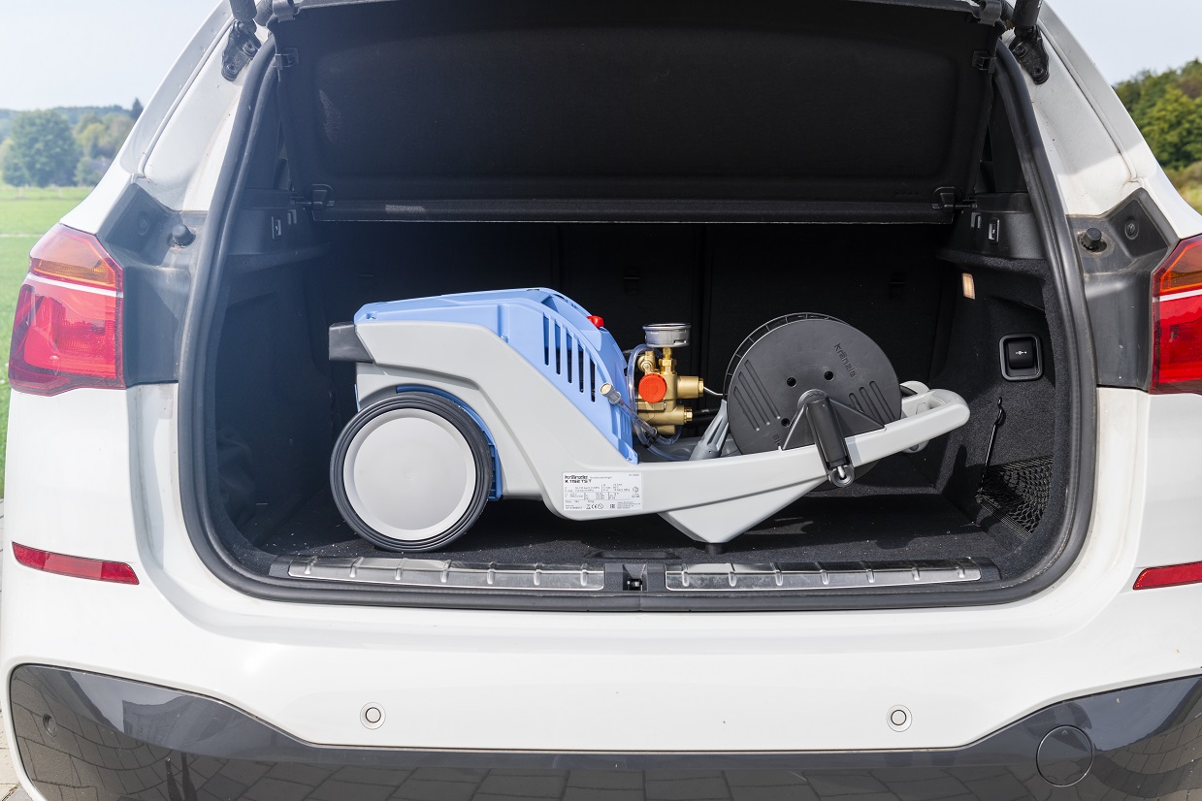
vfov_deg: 28.1
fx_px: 1603
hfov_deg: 41.1
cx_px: 601
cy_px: 400
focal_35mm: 48
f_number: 6.3
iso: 100
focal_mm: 48
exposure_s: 1/160
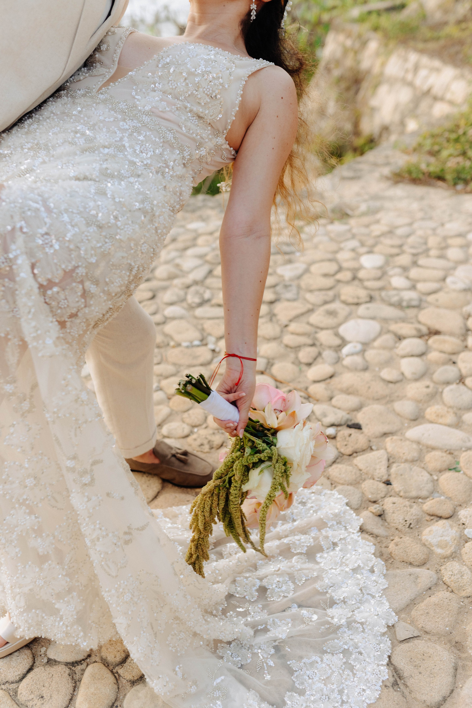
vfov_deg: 54.4
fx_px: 688
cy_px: 354
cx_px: 236
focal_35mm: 35
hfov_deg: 37.9
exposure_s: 1/200
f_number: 2.8
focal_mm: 35
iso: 160
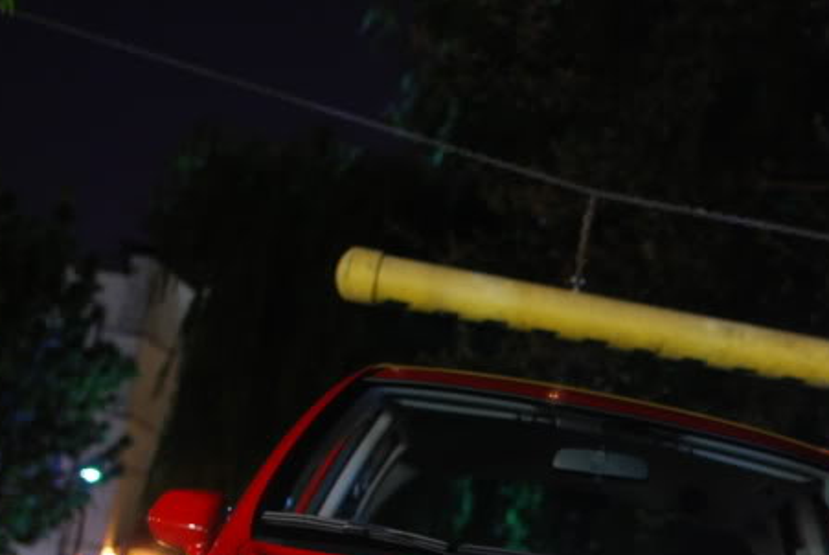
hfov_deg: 16.9
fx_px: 2747
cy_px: 595
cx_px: 795
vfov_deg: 11.4
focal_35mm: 119
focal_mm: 35
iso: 200
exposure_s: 4
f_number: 2.8
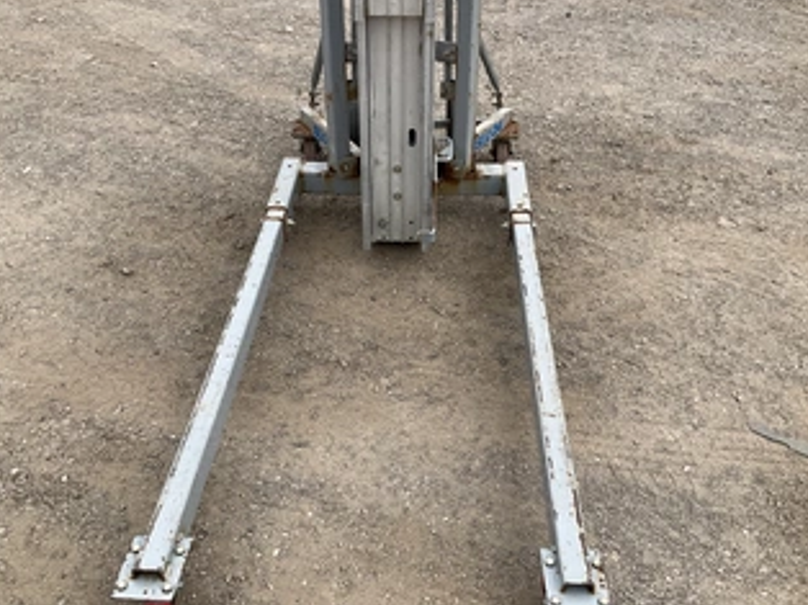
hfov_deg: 50.2
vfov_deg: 38.6
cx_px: 396
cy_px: 314
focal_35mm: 37
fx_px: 863
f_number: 1.8
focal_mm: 3
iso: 25
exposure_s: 1/1195
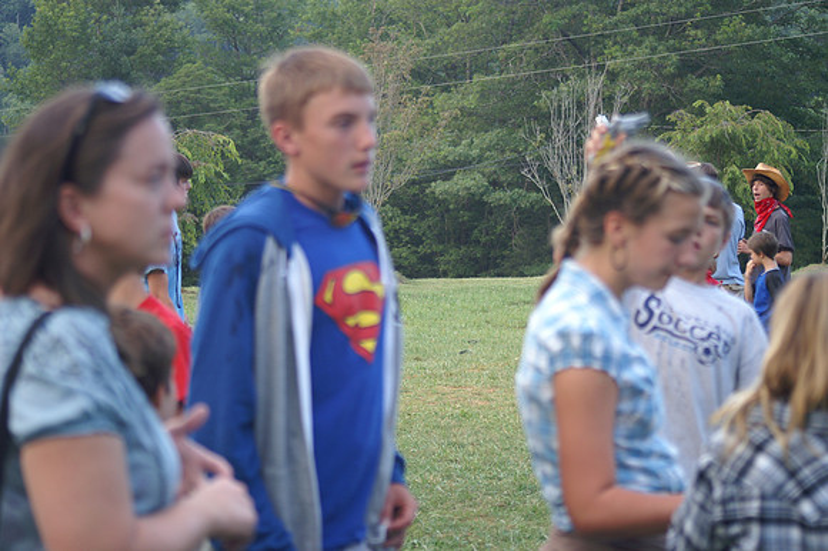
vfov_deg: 13.0
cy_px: 276
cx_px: 414
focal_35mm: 105
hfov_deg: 19.5
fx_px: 2414
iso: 250
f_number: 4
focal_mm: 70
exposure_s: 1/160
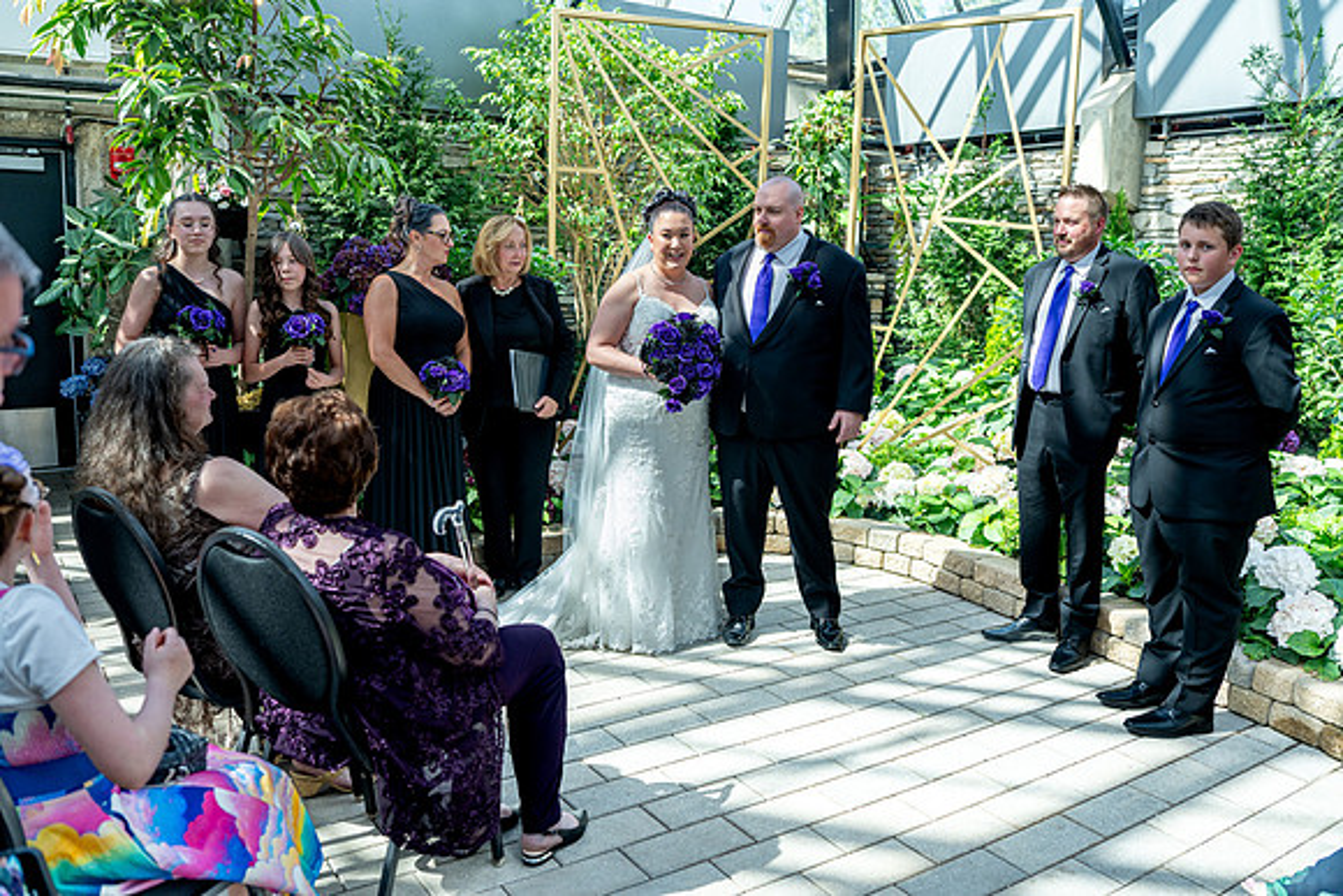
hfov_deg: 65.5
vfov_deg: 46.4
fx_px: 1045
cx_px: 672
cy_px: 448
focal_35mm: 28
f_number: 2.8
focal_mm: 28
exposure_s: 1/500
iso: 100
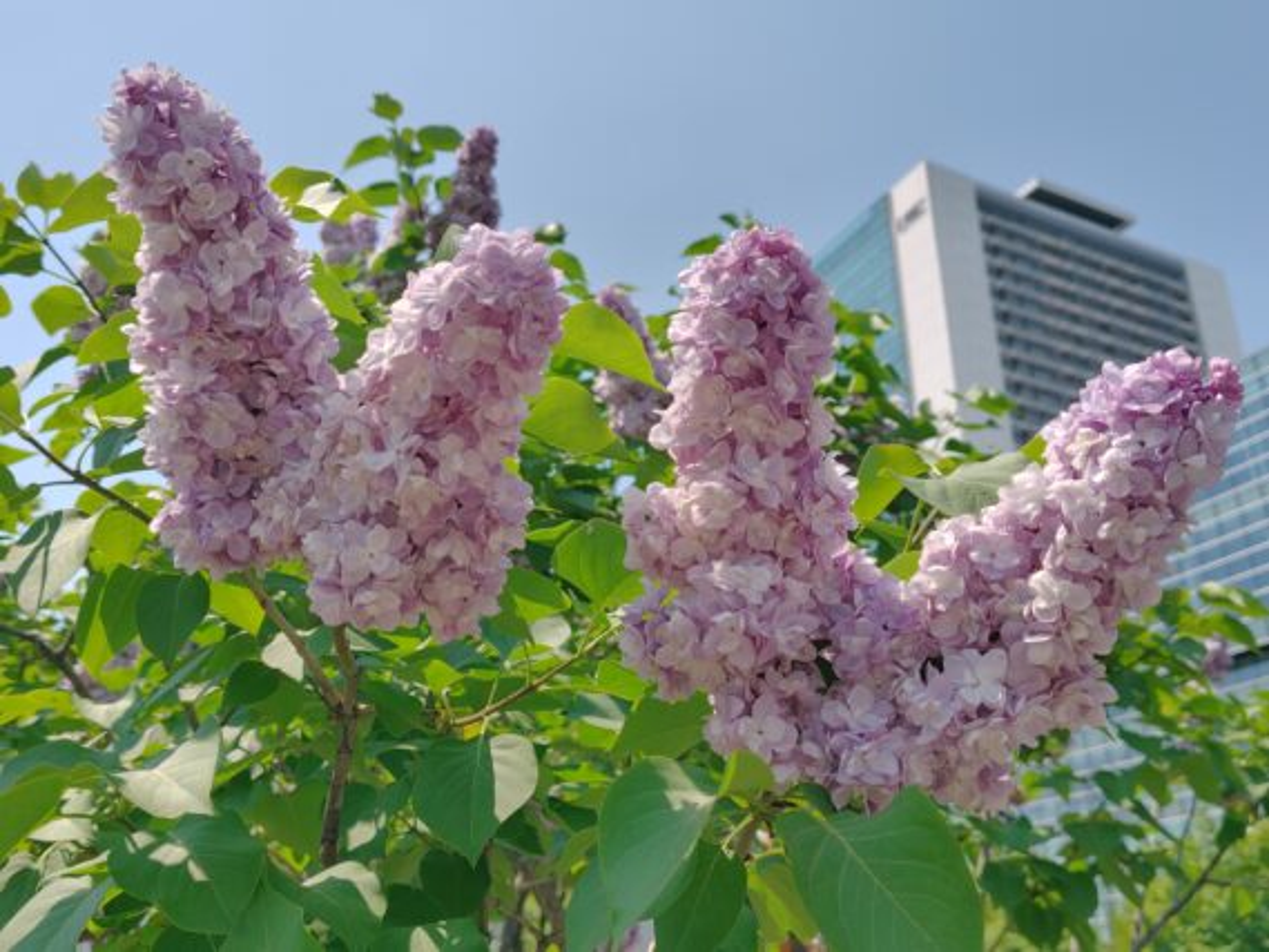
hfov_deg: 58.3
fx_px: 1137
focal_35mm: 31
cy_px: 476
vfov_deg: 45.5
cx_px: 634
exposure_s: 1/1774
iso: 50
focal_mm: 5.56
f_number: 1.88
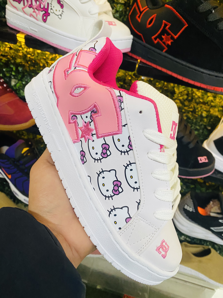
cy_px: 149
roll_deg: -12.1
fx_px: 223
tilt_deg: -34.3
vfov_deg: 67.3
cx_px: 112
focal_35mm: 26
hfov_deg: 53.1
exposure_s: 1/50
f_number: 1.8
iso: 200
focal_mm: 4.25
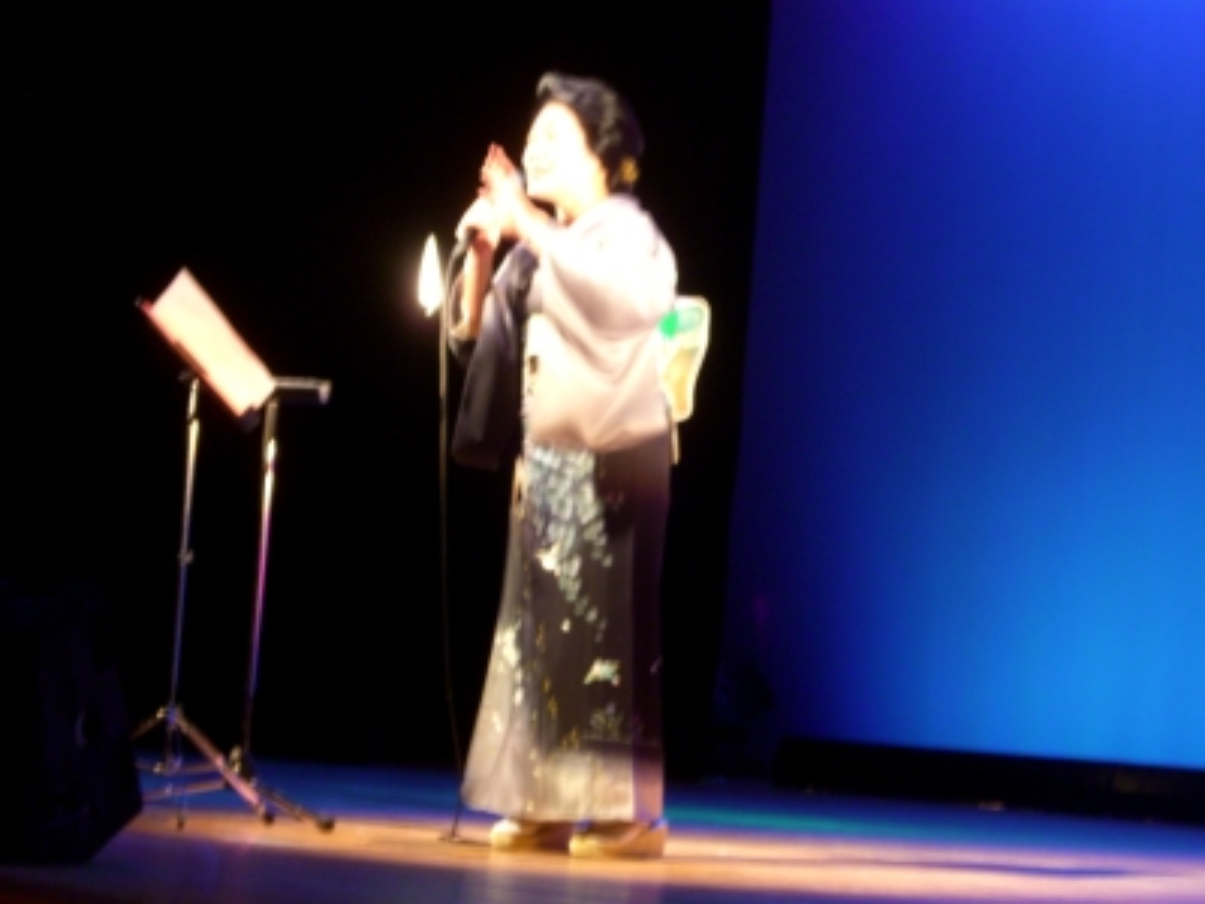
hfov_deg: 17.3
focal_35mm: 114
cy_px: 452
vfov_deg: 13.0
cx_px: 602
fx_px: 3968
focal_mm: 23.7
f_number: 5.4
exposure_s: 1/4
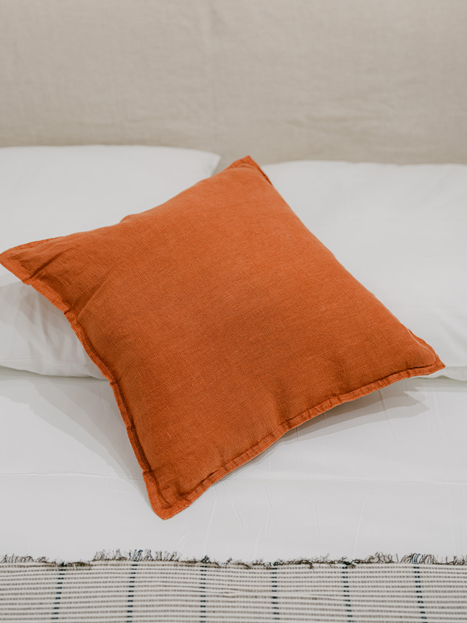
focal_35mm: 52
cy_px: 257
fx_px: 936
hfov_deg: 28.0
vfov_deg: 36.7
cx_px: 219
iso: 320
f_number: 2.8
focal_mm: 55
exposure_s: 1/125
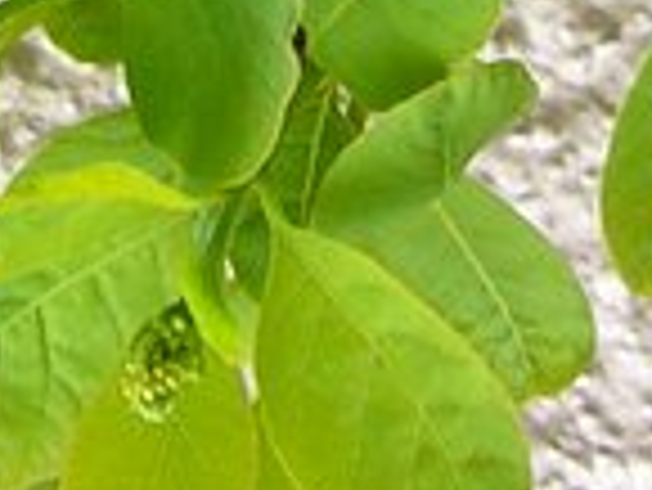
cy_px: -998
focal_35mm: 198
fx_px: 3732
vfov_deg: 6.8
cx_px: -207
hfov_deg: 9.8
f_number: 2.8
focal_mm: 4.6
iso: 80
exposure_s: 1/80
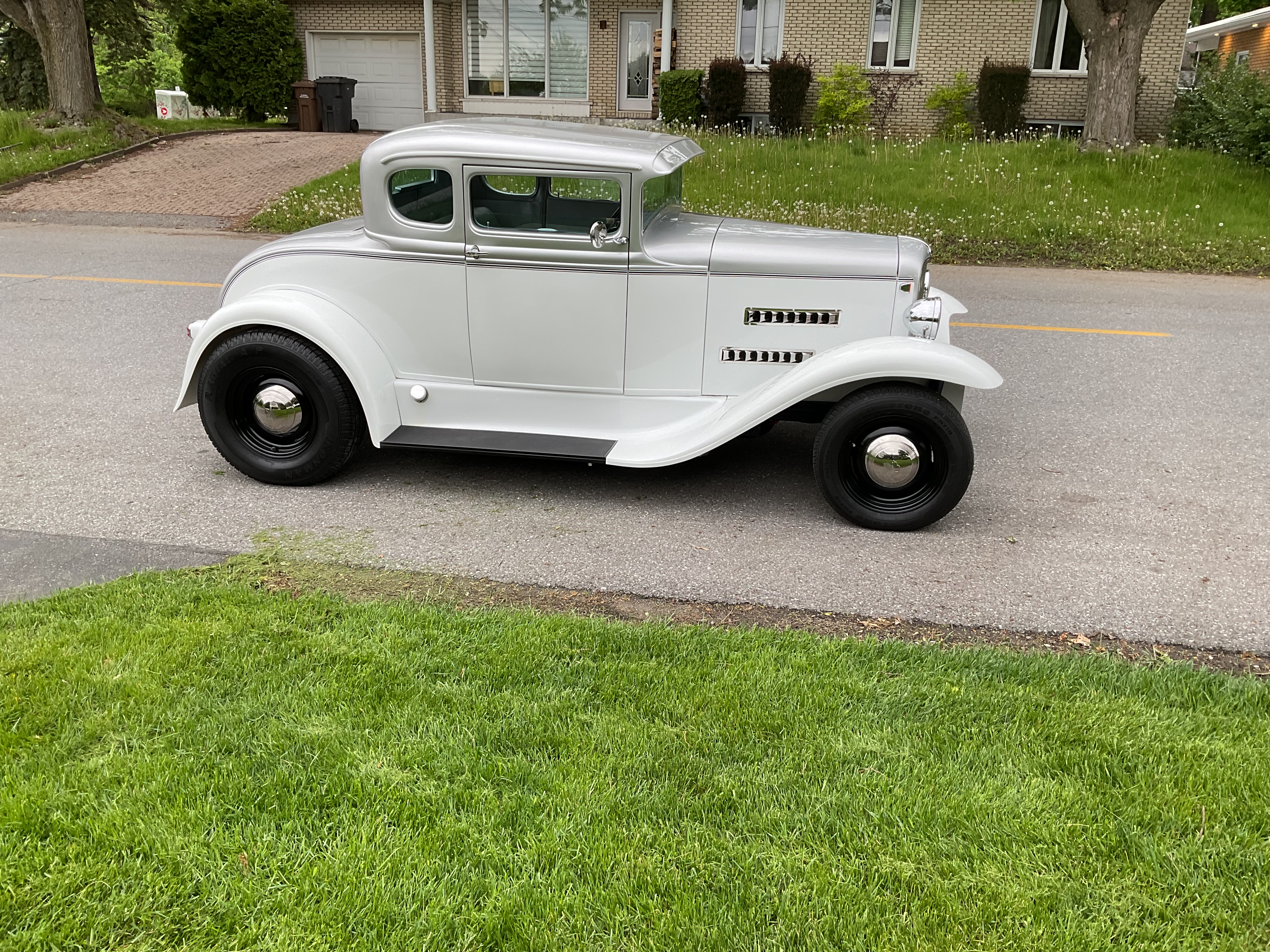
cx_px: 635
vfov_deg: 48.2
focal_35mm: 29
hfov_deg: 61.7
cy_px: 476
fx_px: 1064
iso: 25
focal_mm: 3
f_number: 1.8
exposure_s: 1/120
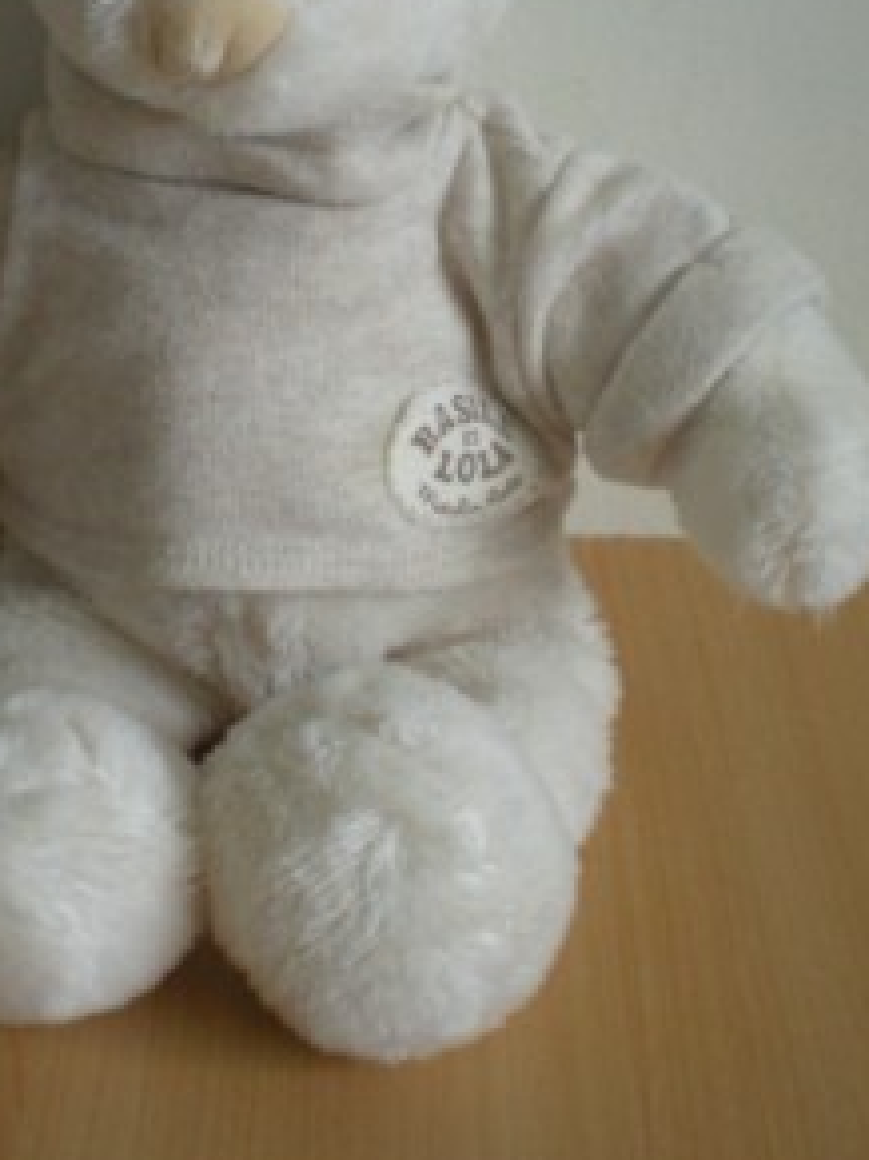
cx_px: 263
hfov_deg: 21.5
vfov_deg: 28.3
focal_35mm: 68
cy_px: 343
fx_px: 2278
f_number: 3.1
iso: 200
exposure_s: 1/16.2
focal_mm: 6.3
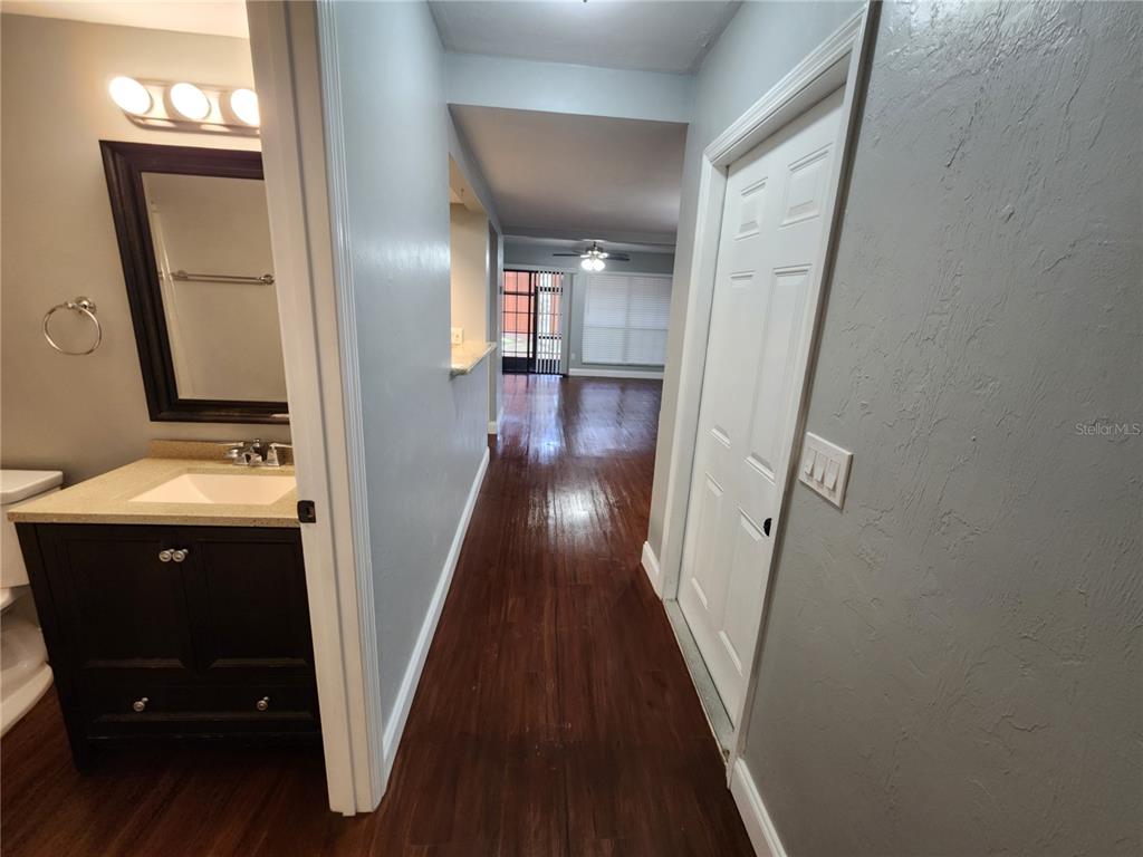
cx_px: 572
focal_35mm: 13
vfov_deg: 89.9
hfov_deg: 106.2
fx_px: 429
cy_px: 428
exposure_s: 1/60
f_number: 2.2
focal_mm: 2.2
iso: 250
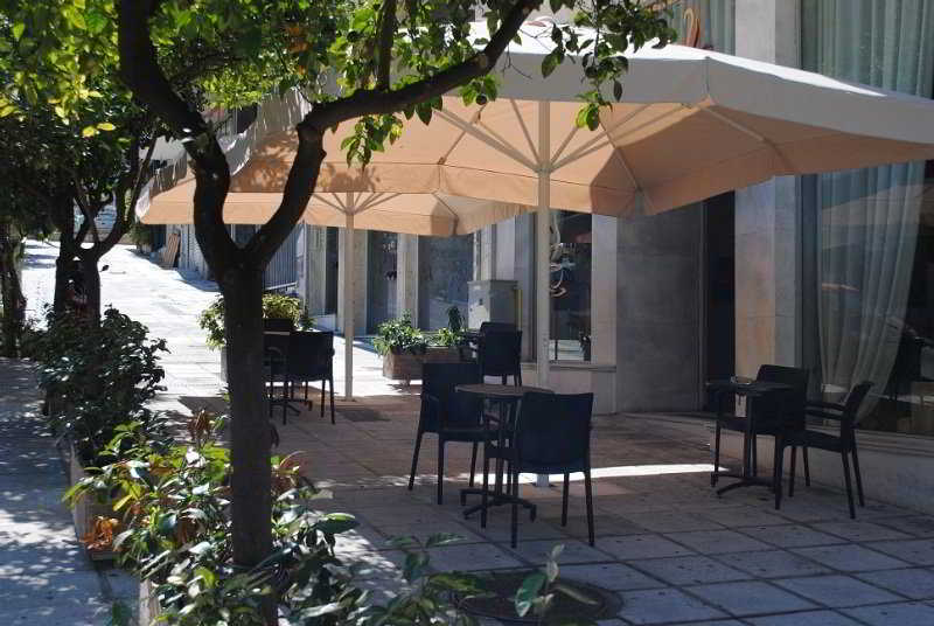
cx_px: 467
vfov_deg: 30.0
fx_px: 1169
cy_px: 313
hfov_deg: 43.5
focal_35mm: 45
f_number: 7.1
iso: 100
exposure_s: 1/200
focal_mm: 30
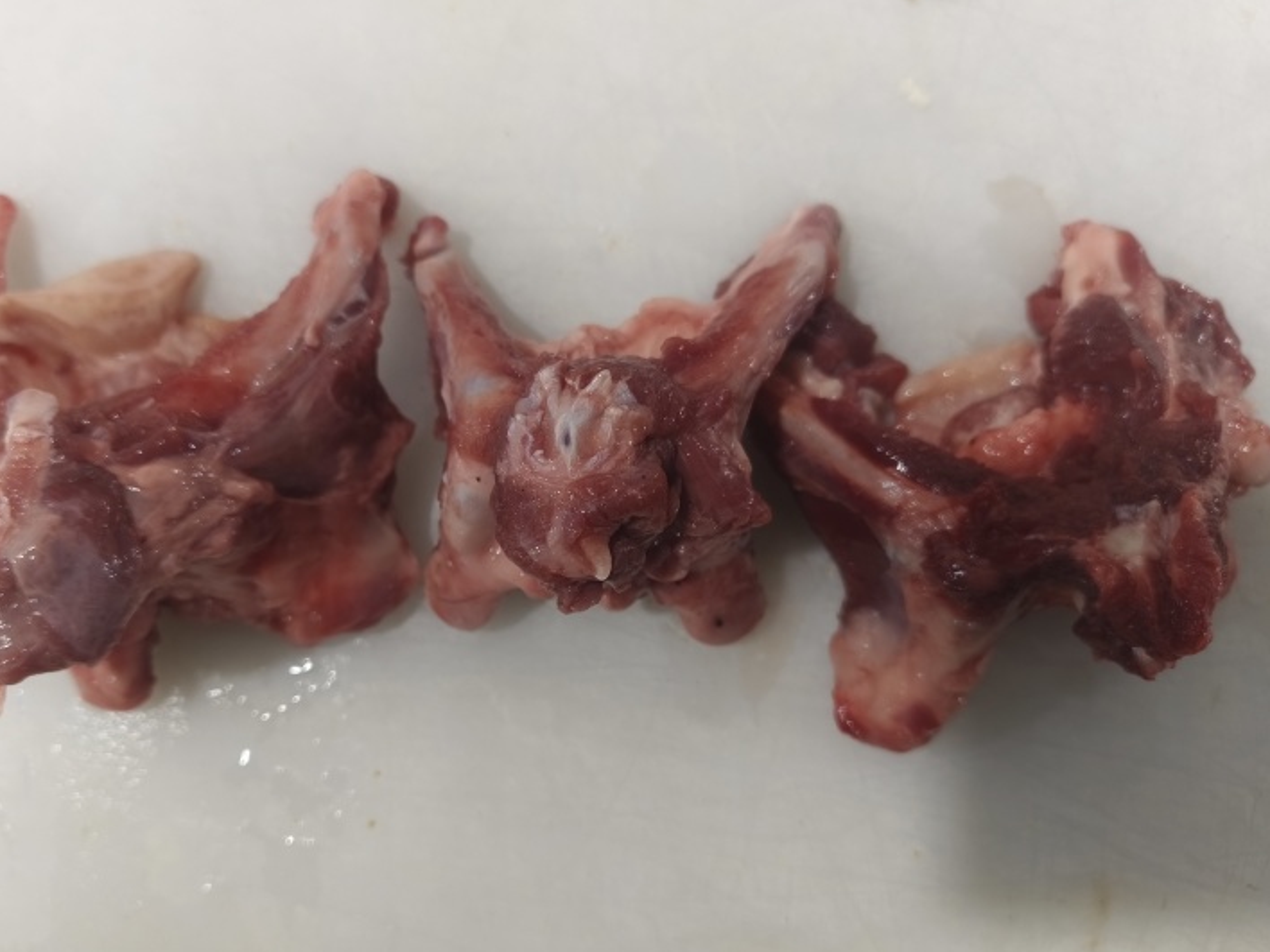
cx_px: 567
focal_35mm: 26
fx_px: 954
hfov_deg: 67.1
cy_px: 532
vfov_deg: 52.9
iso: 1001
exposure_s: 1/120
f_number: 1.88
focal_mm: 5.6
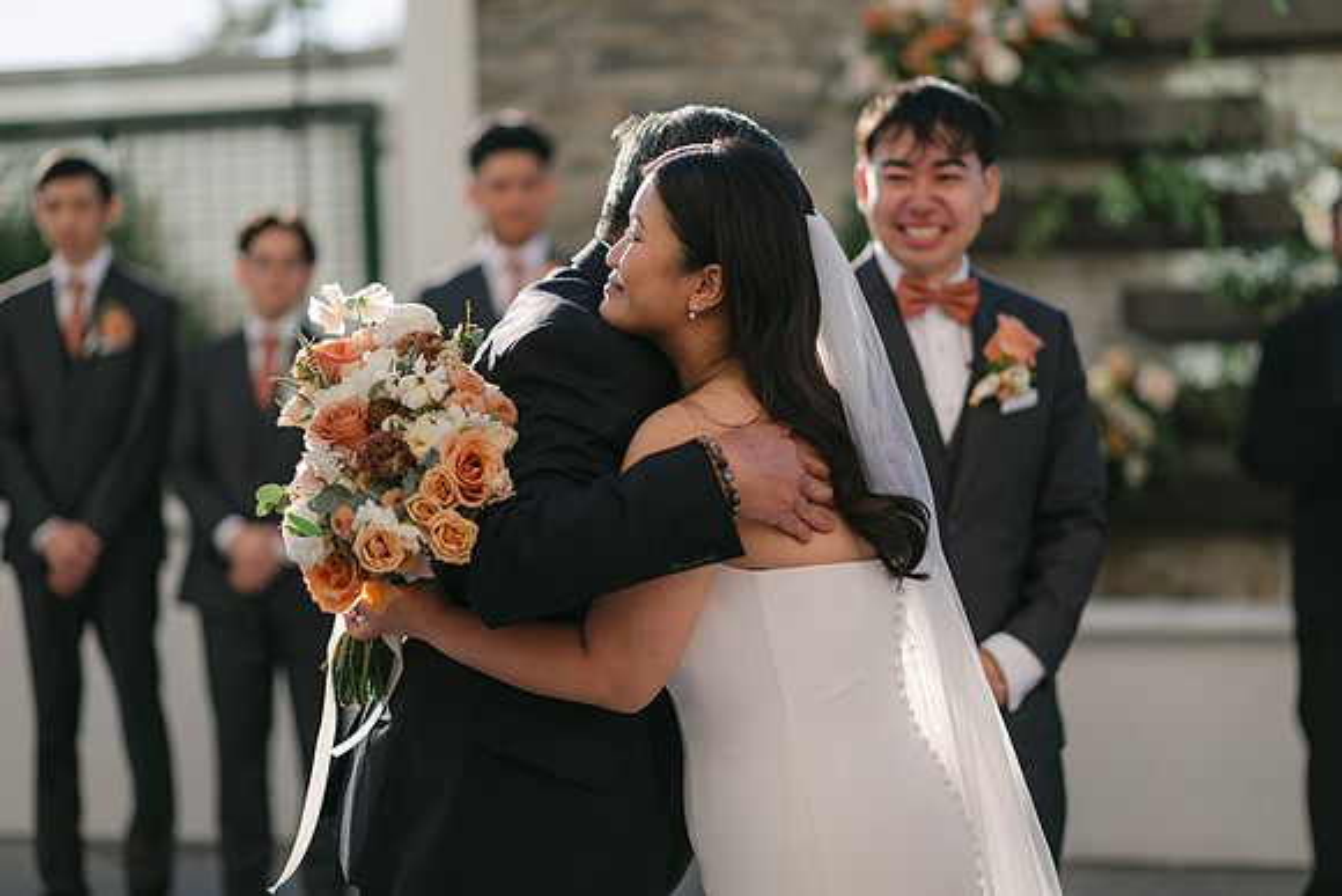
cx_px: 671
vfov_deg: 16.1
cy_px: 448
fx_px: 3169
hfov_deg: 23.9
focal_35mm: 85
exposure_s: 1/2000
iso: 64
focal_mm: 85
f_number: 1.8
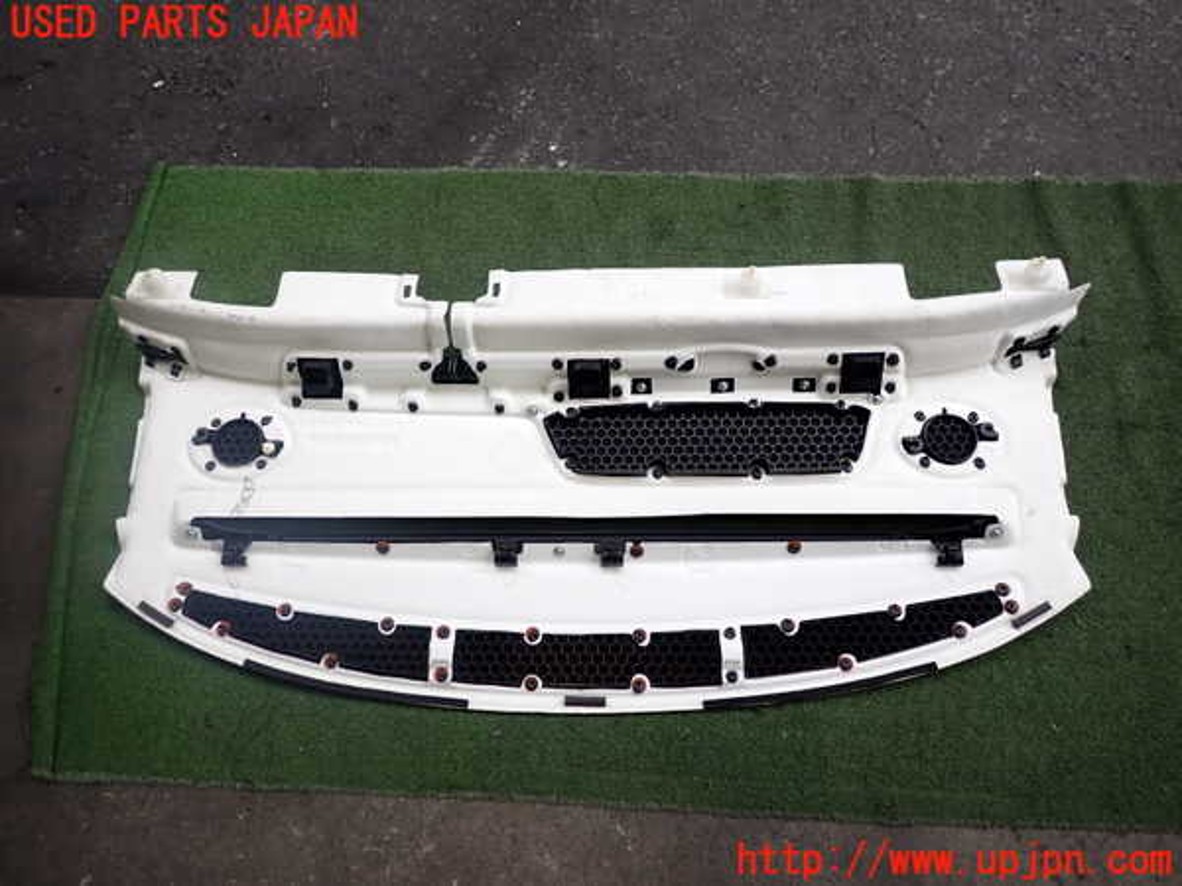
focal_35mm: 25
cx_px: 591
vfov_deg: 54.9
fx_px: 854
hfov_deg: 69.4
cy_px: 443
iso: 100
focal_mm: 4.5
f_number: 2
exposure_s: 1/200
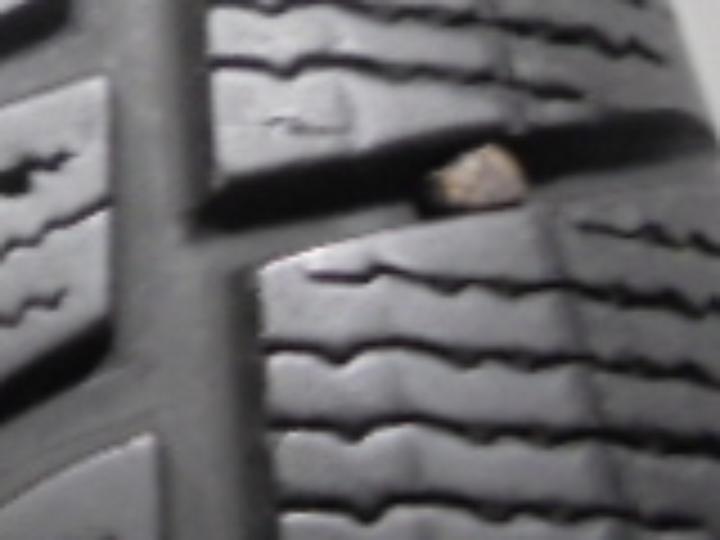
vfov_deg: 13.2
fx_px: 2163
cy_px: -328
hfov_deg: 16.6
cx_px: -468
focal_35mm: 104
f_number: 3.5
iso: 250
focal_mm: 4.6
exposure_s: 1/30
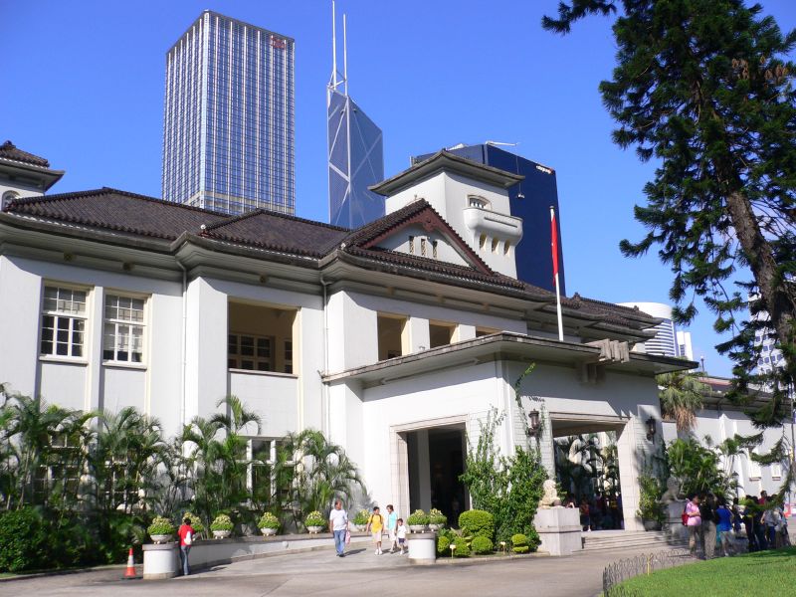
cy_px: 298
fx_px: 805
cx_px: 398
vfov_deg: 40.7
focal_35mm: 35
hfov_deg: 52.6
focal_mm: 5.8
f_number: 5.6
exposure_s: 1/320
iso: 80
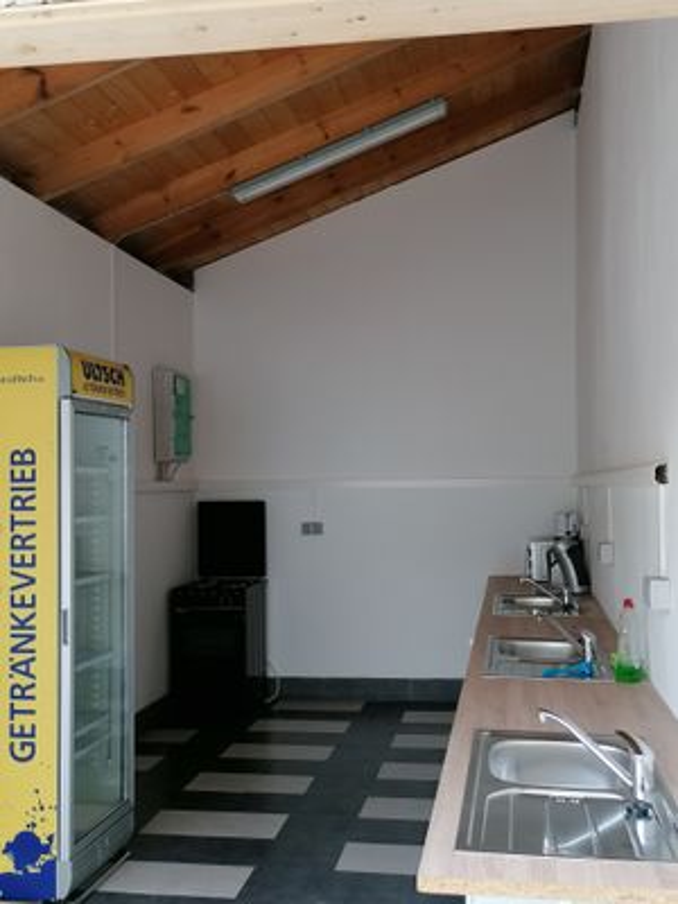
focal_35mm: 38
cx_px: 339
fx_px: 992
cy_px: 452
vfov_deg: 49.0
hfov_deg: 37.7
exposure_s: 1/50
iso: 100
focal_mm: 4.75
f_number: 1.8
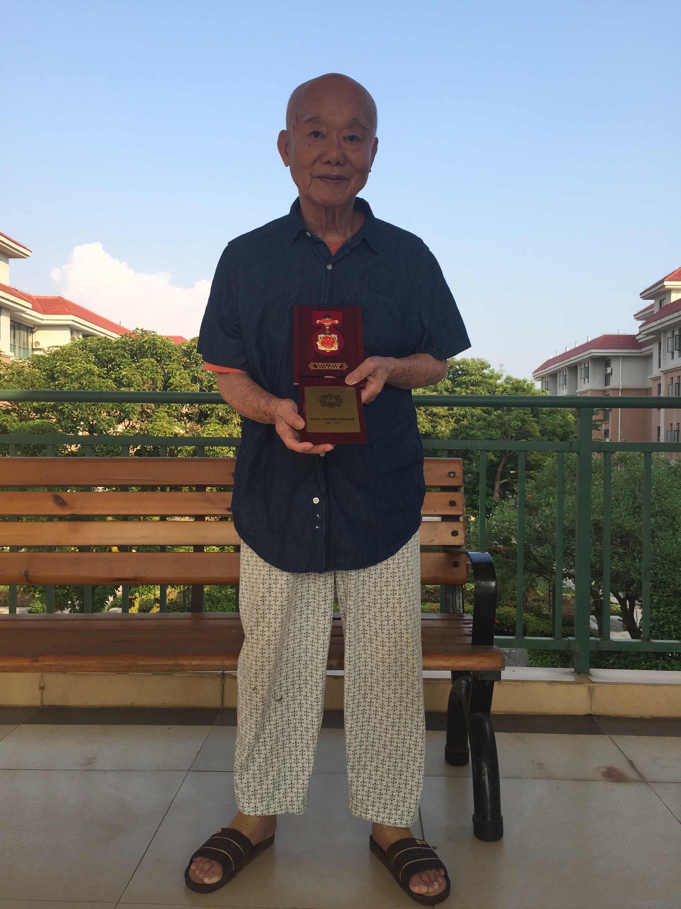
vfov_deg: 61.7
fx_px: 761
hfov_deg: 48.2
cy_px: 454
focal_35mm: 29
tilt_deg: -1.6
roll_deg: -0.4
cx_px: 340
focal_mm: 4.15
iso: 32
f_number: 2.2
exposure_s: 1/719
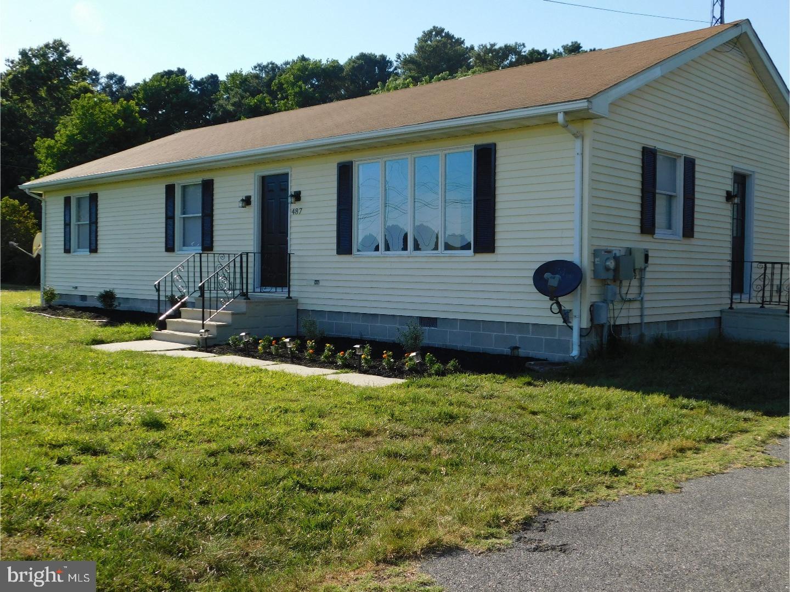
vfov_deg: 39.7
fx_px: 822
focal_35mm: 36
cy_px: 296
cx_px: 395
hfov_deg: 51.4
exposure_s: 1/800
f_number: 3.5
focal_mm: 6.3
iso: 125
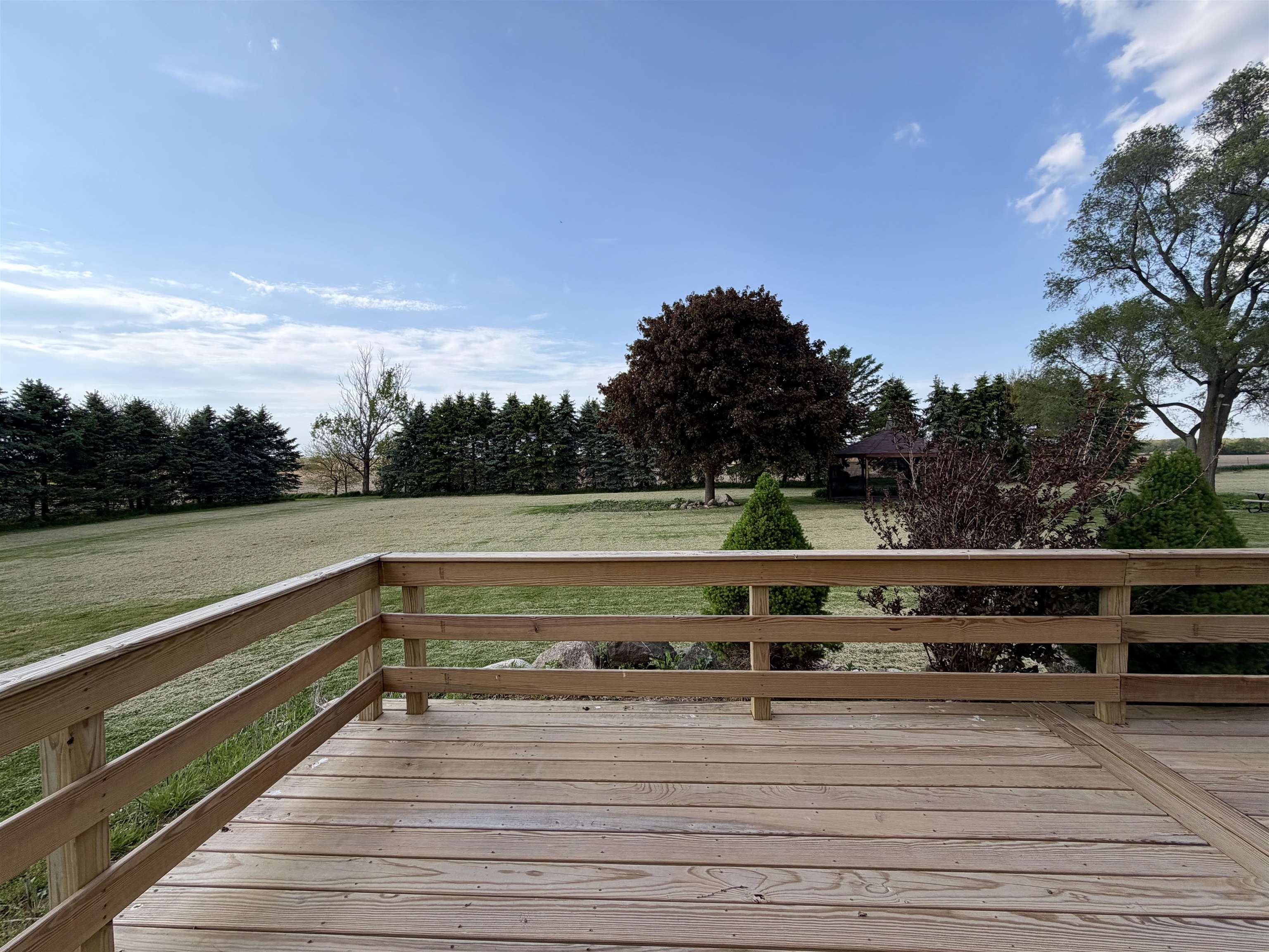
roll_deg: +1.3
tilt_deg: -2.5
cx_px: 634
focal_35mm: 14
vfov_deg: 85.7
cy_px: 476
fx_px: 513
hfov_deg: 102.1
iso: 25
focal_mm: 2.22
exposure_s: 1/770
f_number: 2.2
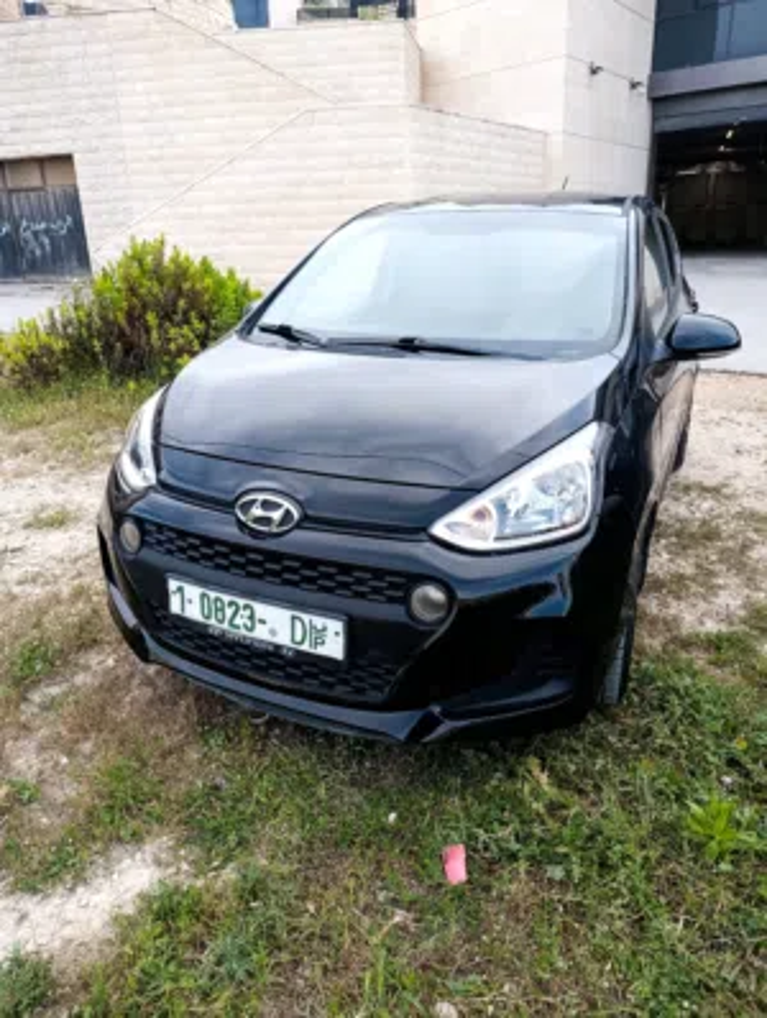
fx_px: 677
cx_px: 384
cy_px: 509
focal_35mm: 23
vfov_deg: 73.8
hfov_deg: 59.0
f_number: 1.65
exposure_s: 1/100
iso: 73
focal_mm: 6.11
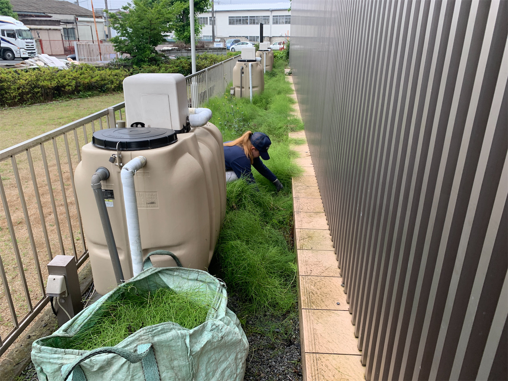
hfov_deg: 67.3
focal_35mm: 26
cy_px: 190
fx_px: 382
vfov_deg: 53.1
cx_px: 254
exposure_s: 1/326
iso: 25
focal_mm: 4.25
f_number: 1.8
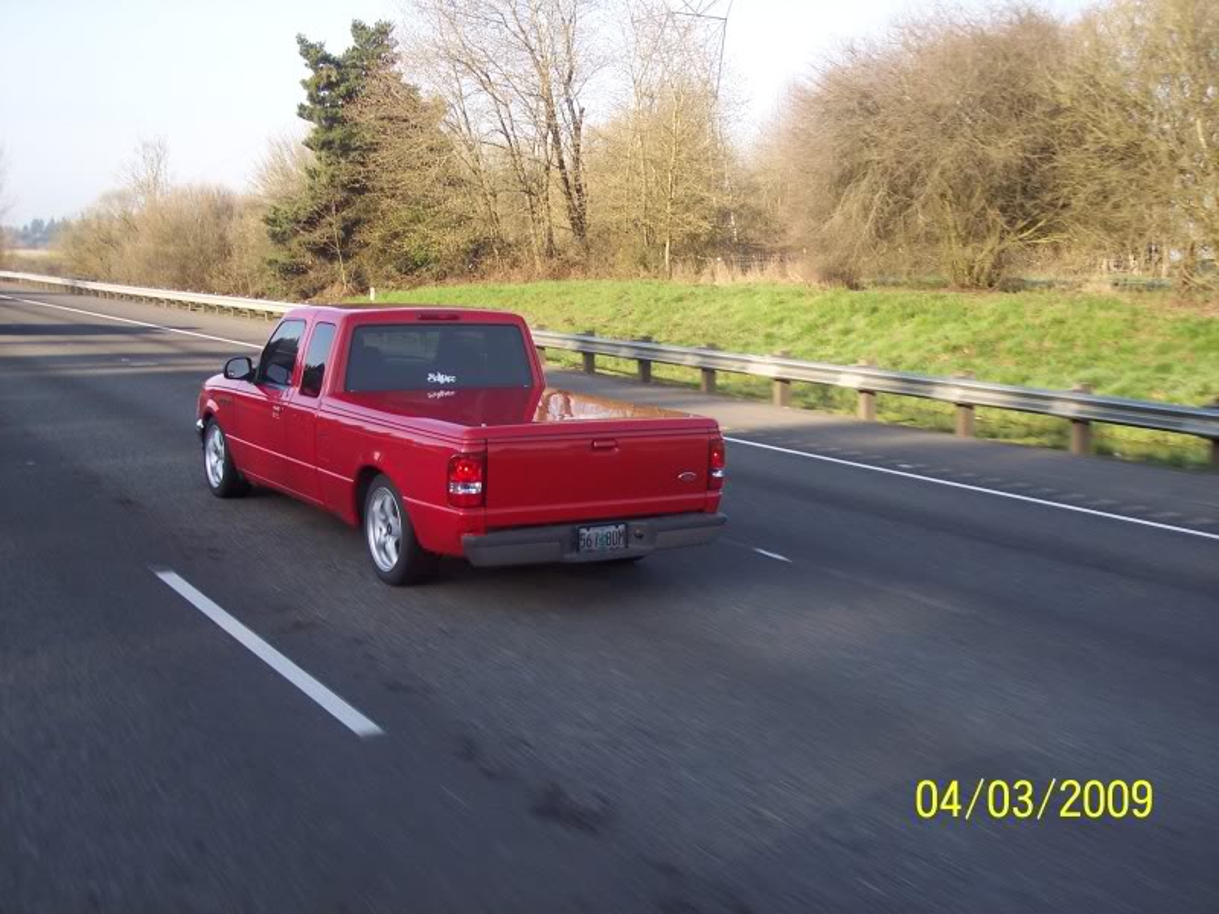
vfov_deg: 36.8
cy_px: 457
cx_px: 610
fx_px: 1373
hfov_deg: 47.9
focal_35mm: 39
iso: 100
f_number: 3.4
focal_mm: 8
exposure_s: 1/250
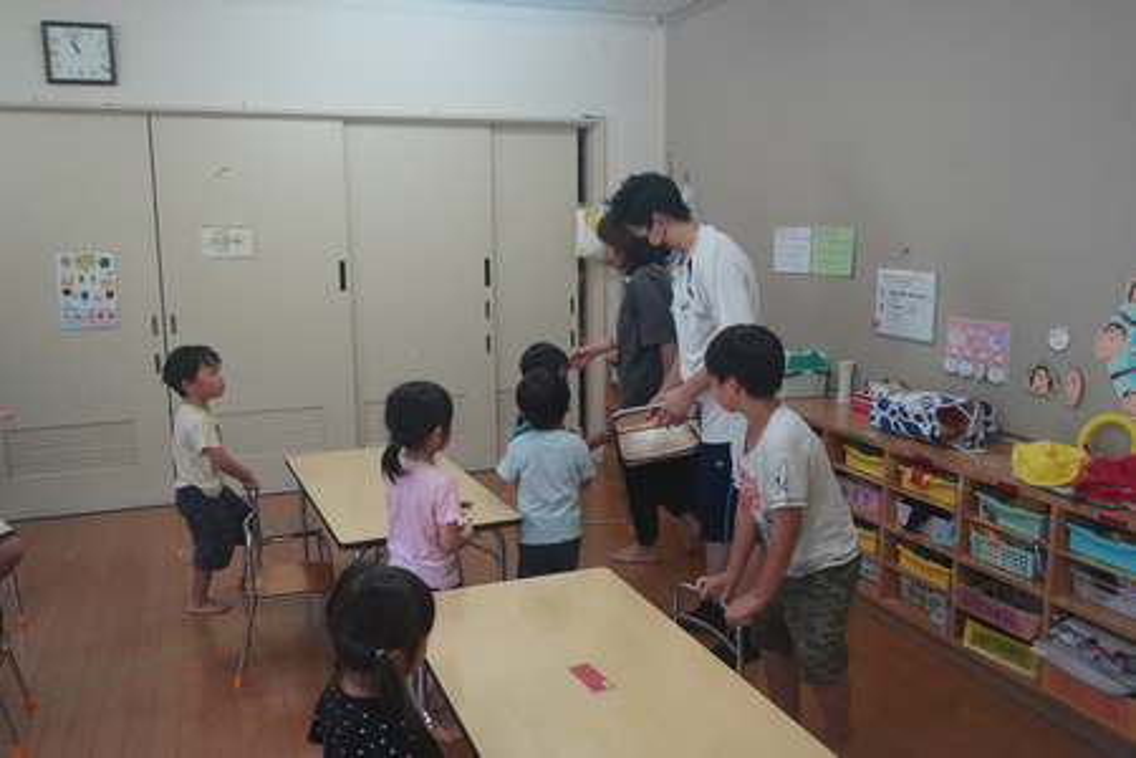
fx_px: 947
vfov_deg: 43.6
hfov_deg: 61.9
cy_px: 379
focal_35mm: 30
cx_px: 568
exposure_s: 1/160
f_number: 4
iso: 2000
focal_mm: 20
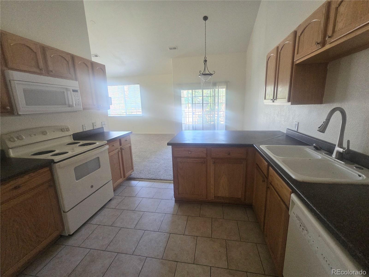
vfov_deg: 89.9
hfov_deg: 106.2
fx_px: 139
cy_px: 138
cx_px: 184
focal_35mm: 13
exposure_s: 1/60
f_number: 2.2
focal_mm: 2.2
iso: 400
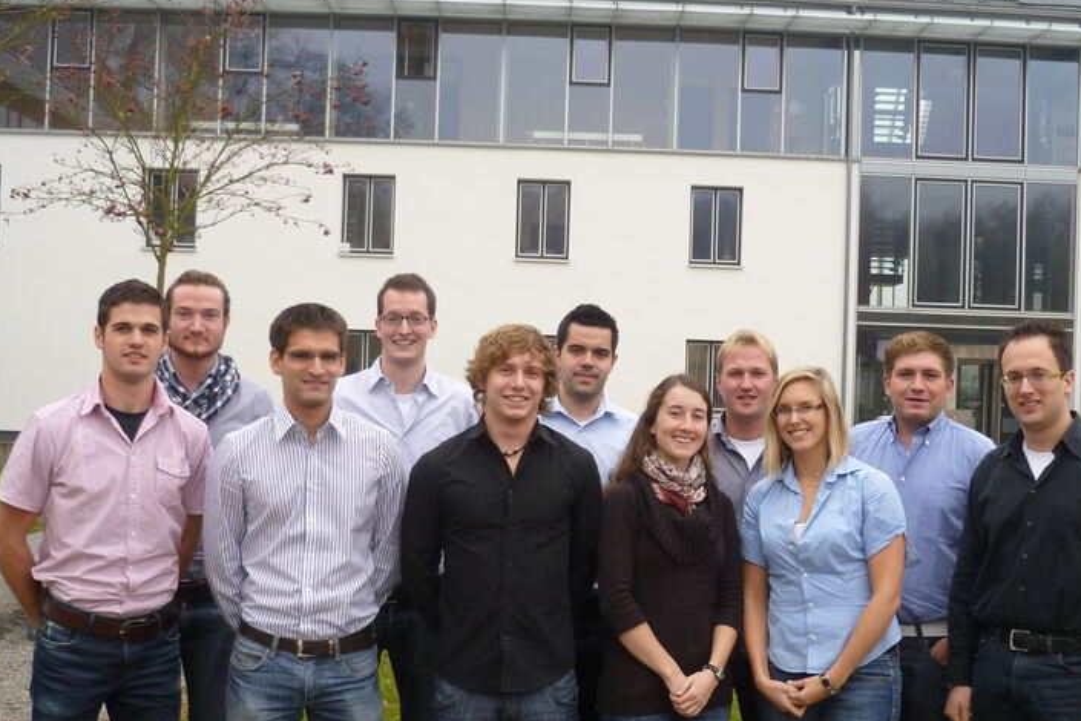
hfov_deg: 42.7
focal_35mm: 46
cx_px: 586
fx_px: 1381
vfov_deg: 29.2
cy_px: 400
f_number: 3.2
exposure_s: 1/80
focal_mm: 7
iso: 80
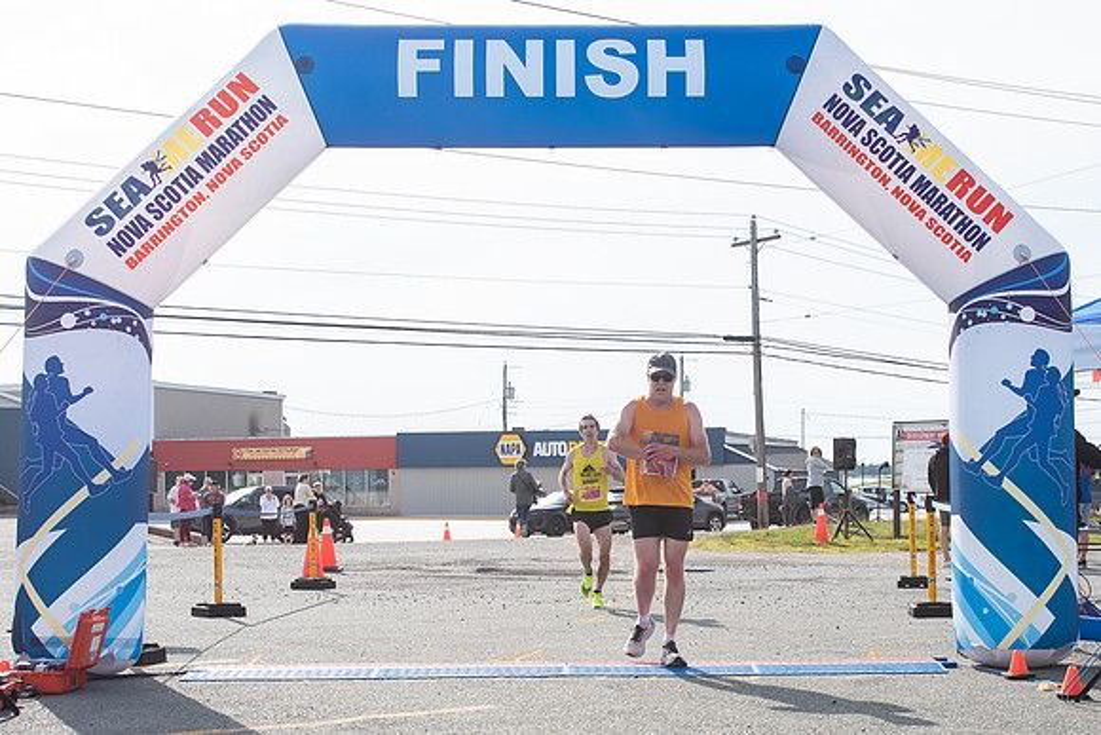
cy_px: 460
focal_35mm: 61
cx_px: 641
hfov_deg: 33.0
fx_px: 1856
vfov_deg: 22.3
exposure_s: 1/3200
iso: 800
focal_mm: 31
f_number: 4
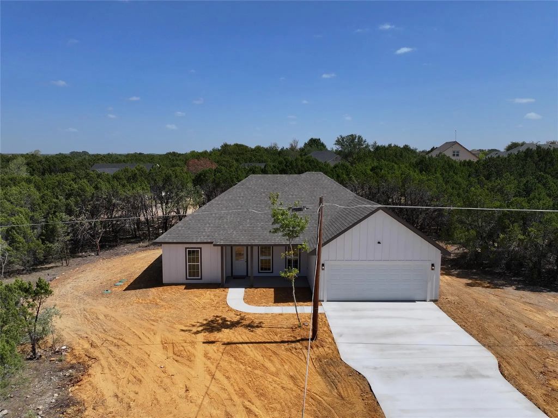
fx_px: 387
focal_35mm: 24
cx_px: 279
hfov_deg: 71.6
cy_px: 209
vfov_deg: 56.8
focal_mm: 12.29
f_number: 2.8
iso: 100
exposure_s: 1/3200
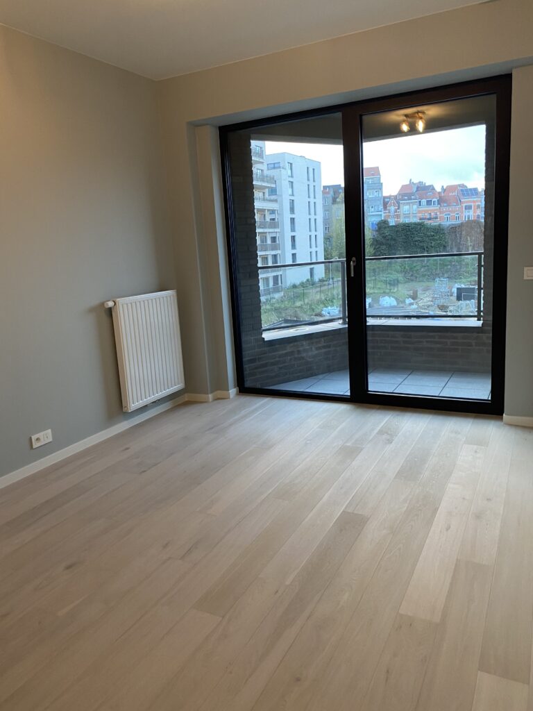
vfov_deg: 67.3
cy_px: 356
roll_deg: +3.7
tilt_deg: -10.2
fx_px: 534
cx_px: 266
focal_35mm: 26
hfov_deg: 53.1
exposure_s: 1/50
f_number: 1.8
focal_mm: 4.25
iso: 125
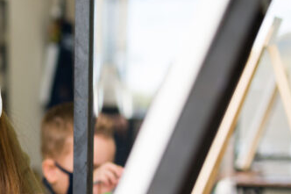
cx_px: -49
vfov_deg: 12.5
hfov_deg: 18.1
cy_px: 192
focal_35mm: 108
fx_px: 873
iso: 200
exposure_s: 1/200
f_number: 1.8
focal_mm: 35
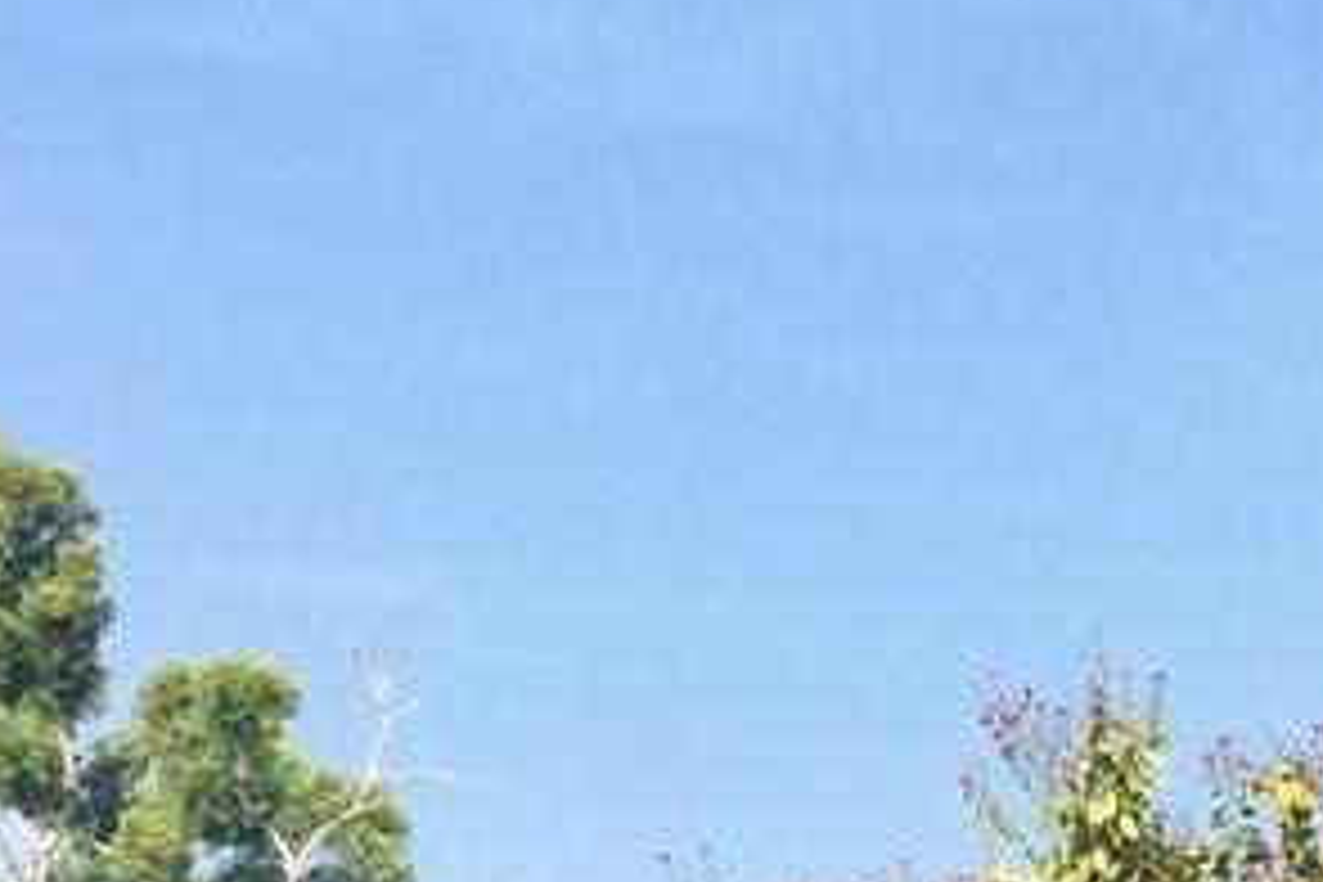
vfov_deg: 12.9
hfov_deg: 19.1
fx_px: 3858
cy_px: 864
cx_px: 1174
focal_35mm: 105
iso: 32
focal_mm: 4.15
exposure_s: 1/1236
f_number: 2.2
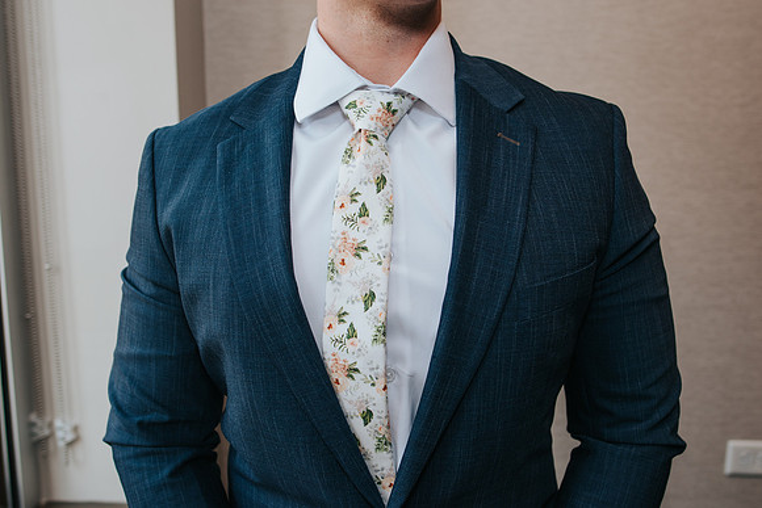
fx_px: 635
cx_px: 381
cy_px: 254
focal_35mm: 30
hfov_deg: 61.9
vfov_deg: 43.6
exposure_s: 1/250
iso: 400
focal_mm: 20
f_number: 2.8
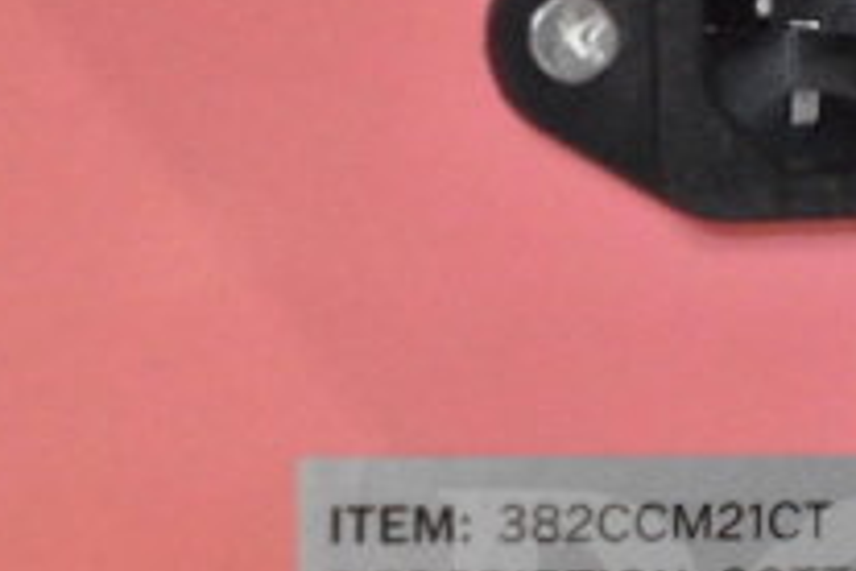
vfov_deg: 8.0
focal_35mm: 168
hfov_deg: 12.1
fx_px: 3994
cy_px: 817
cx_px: 806
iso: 18000
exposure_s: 1/60
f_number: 4.8
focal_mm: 38
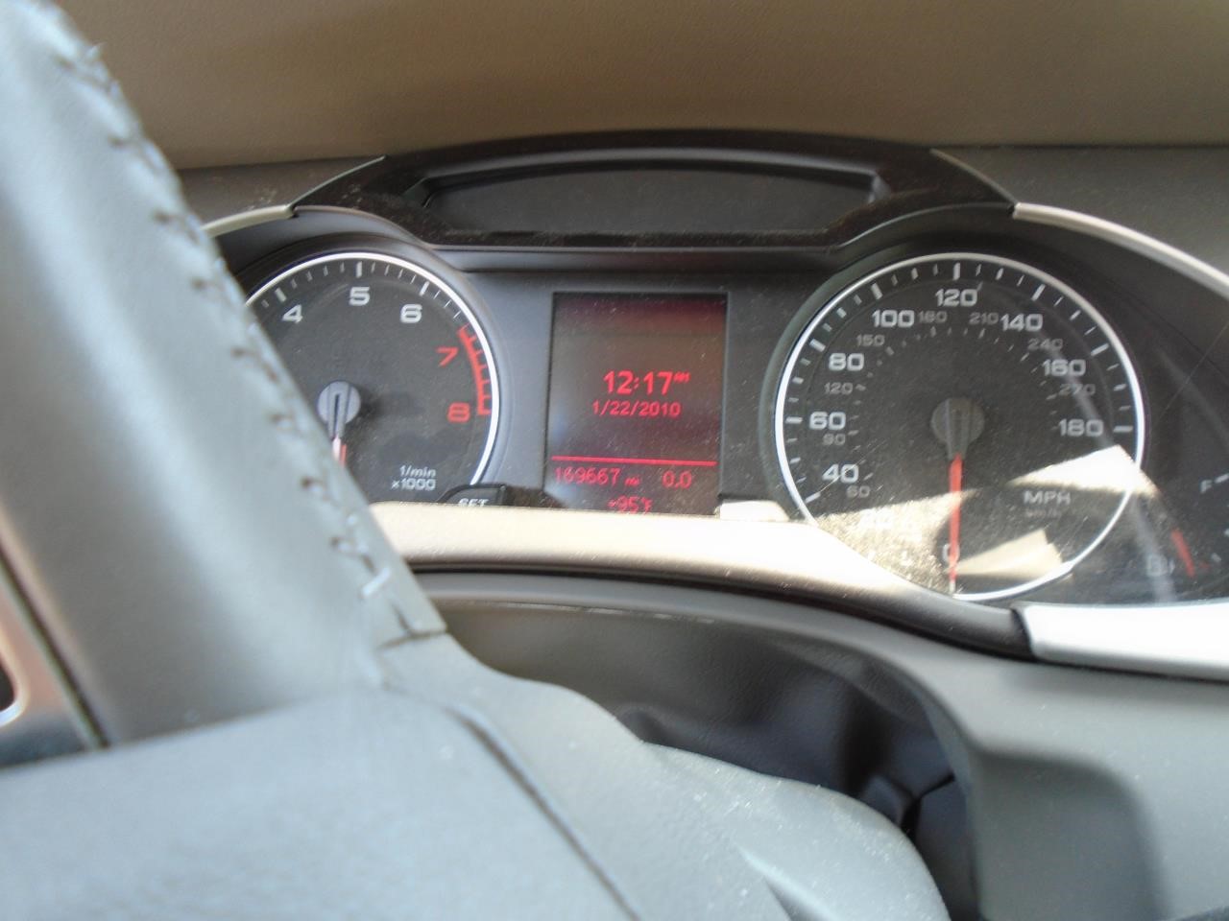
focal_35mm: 26
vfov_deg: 53.1
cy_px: 460
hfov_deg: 67.3
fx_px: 923
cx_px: 614
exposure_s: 1/30
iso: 100
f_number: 3.2
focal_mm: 4.6
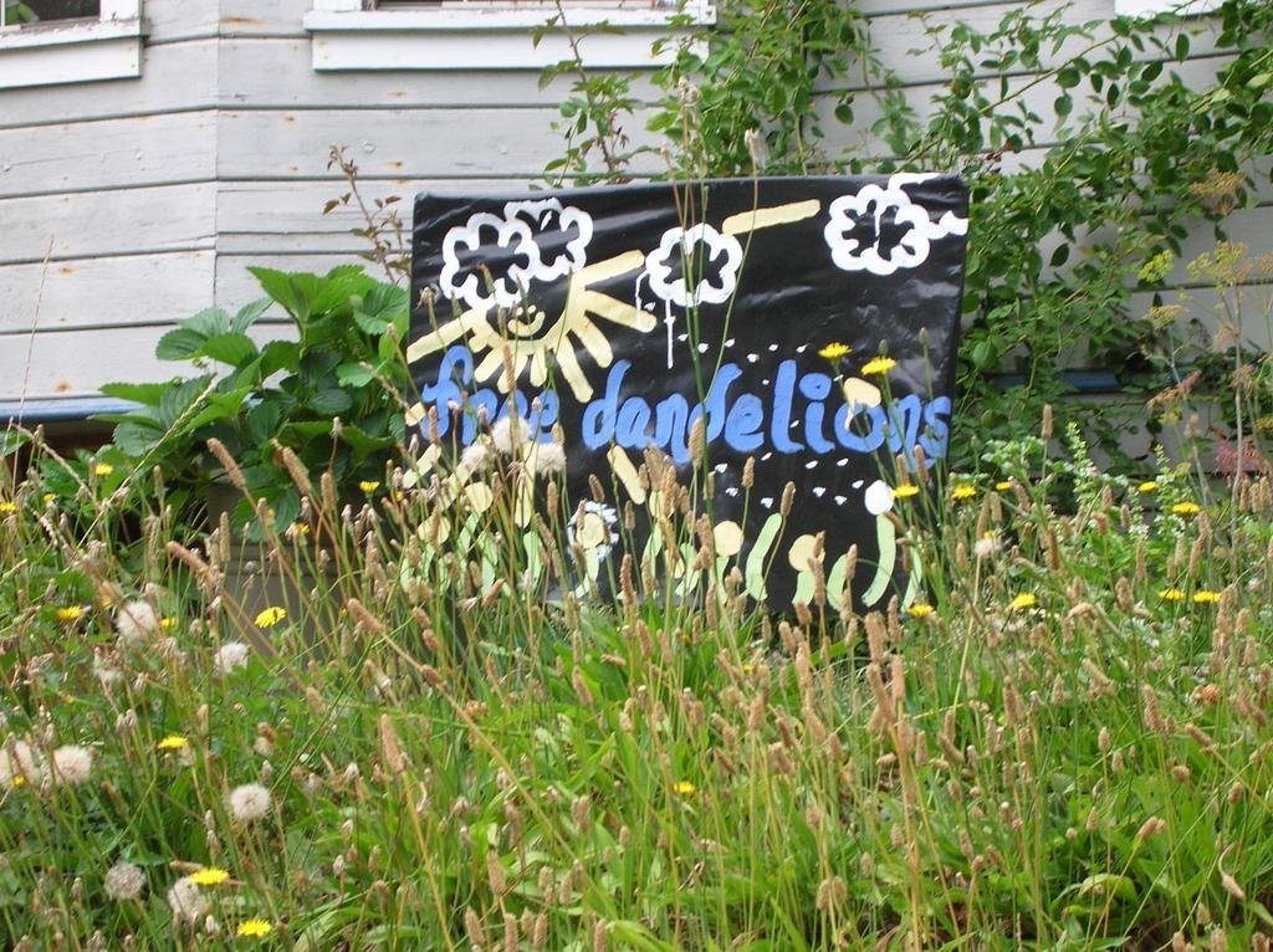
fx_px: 3343
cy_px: 476
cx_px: 636
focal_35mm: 91
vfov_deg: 16.2
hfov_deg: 21.6
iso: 50
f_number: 4.5
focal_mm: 15.2
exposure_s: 1/62
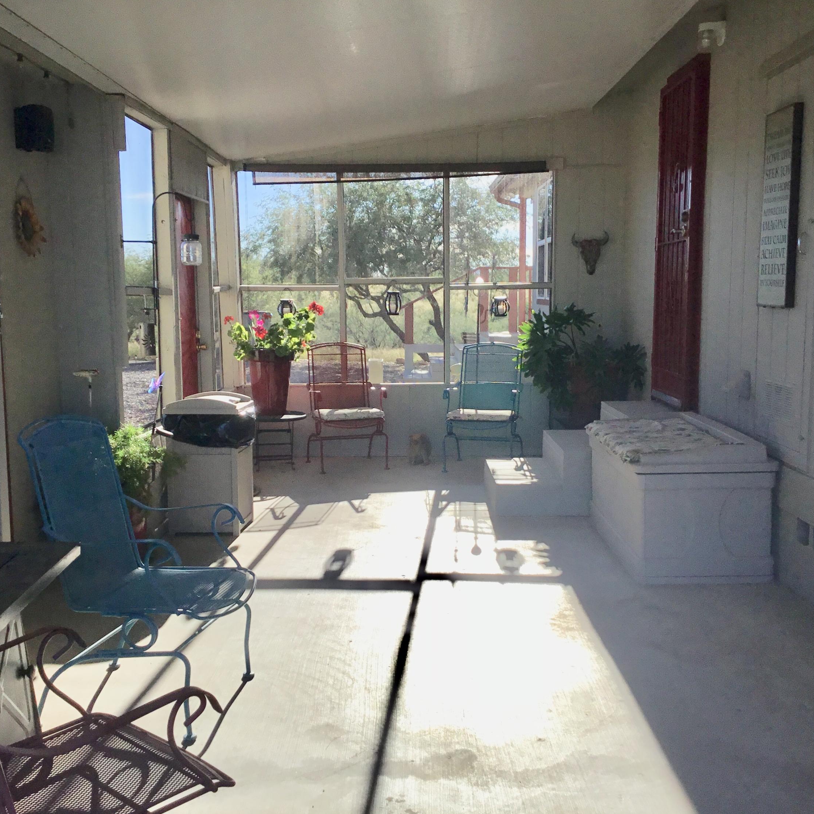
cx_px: 430
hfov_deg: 44.9
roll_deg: +0.9
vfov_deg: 44.9
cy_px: 408
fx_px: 984
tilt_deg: -7.5
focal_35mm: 37
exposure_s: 1/959
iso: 25
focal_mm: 3.3
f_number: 2.4
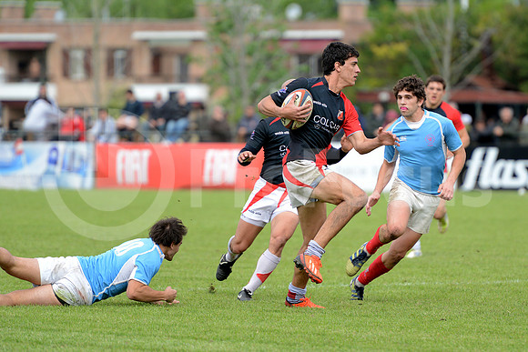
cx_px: 264
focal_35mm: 270
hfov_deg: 7.6
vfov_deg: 5.1
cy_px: 176
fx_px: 3961
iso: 500
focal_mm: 270
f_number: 4
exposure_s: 1/1000
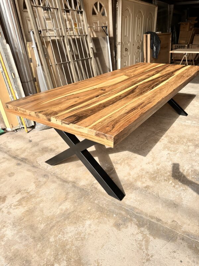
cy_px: 133
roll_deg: +2.5
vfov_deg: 71.6
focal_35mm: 24
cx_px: 100
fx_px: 184
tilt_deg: -27.9
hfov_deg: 56.8
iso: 80
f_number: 1.78
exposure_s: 1/1587
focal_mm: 6.86
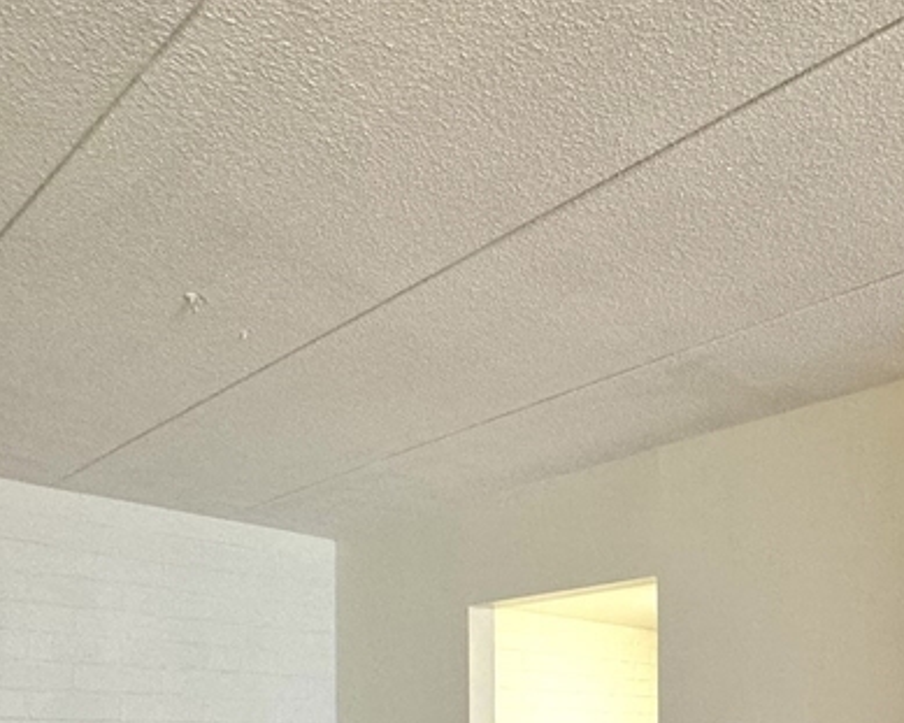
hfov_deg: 49.0
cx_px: 632
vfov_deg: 36.4
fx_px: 963
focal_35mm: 36
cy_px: 744
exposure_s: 1/60
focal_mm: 2.22
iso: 200
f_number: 2.2
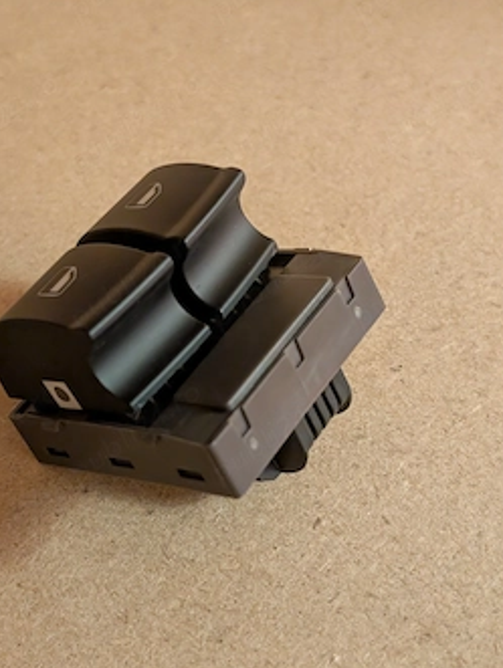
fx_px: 1141
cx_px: 206
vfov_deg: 32.7
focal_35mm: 59
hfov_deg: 24.8
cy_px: 311
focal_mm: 6.9
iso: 1362
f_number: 1.68
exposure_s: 1/20
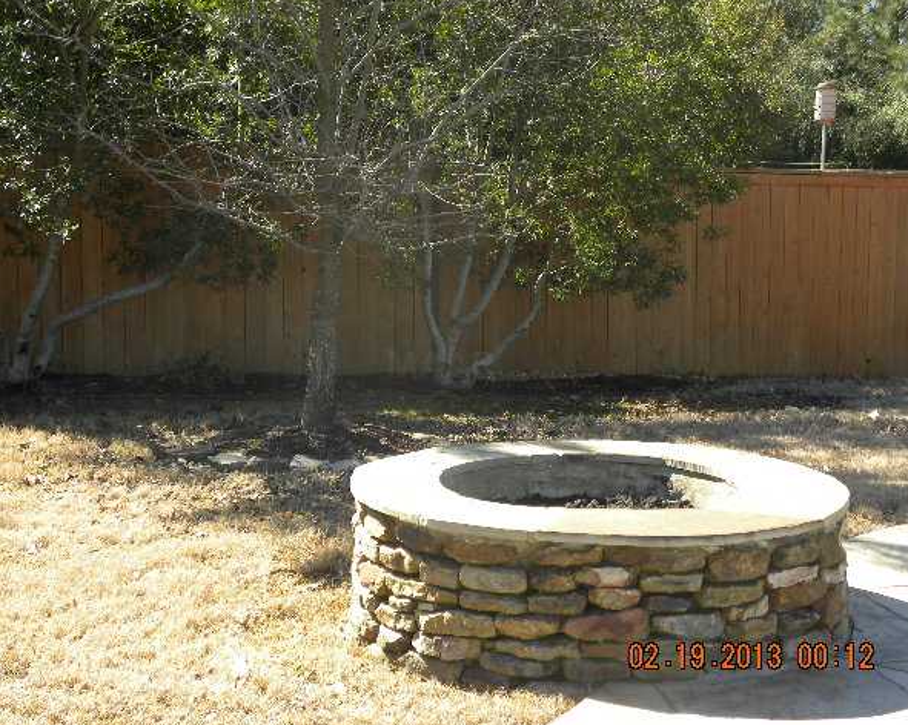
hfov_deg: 34.2
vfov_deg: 27.6
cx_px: 441
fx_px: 1477
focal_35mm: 55
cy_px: 364
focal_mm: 9.2
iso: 64
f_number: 4
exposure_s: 1/187
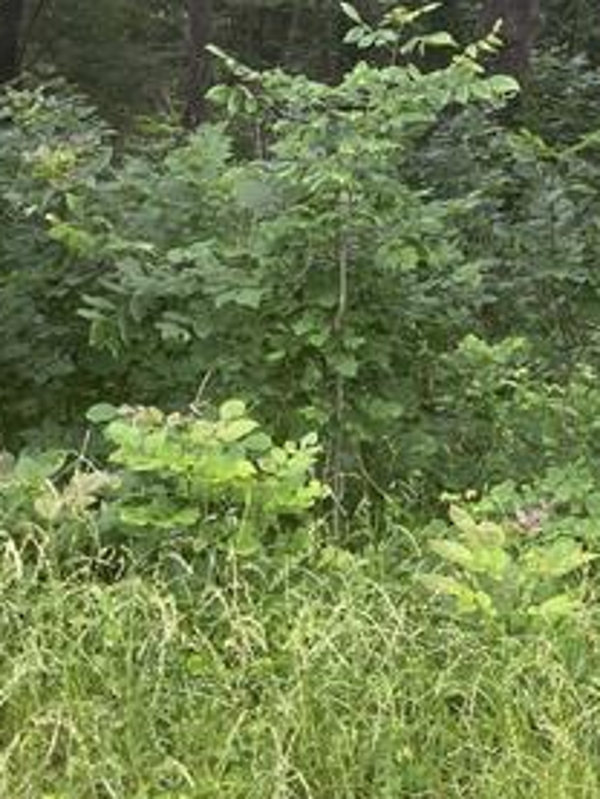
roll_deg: +1.5
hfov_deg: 19.5
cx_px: 678
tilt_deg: -2.7
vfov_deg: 26.2
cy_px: 87
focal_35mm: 72
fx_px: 1663
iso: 40
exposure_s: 1/176
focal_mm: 5.1
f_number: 1.6
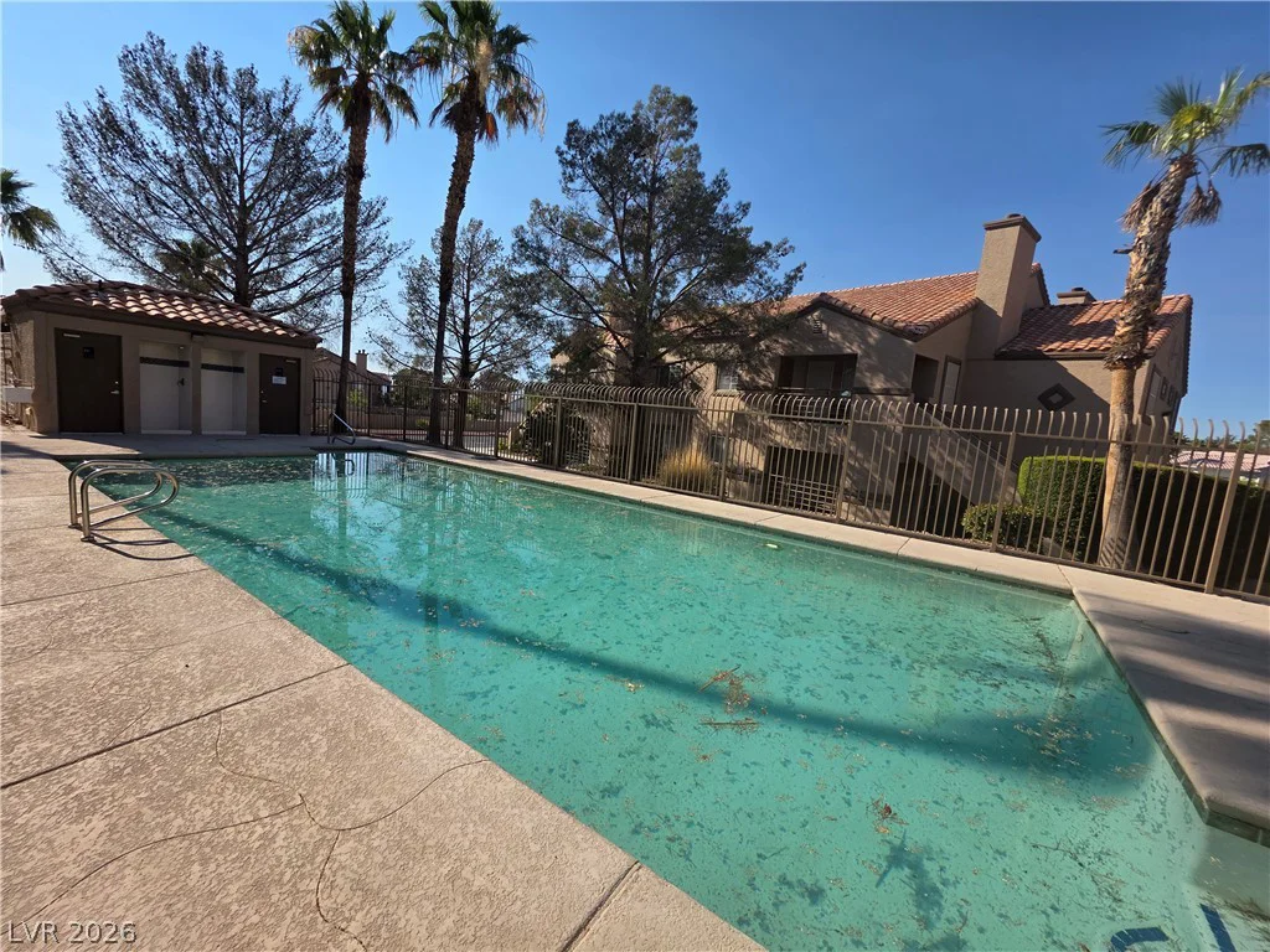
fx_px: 477
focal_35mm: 13
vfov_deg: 89.9
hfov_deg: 106.2
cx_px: 635
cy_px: 476
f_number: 1.9
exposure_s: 1/2391
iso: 40
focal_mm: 2.2
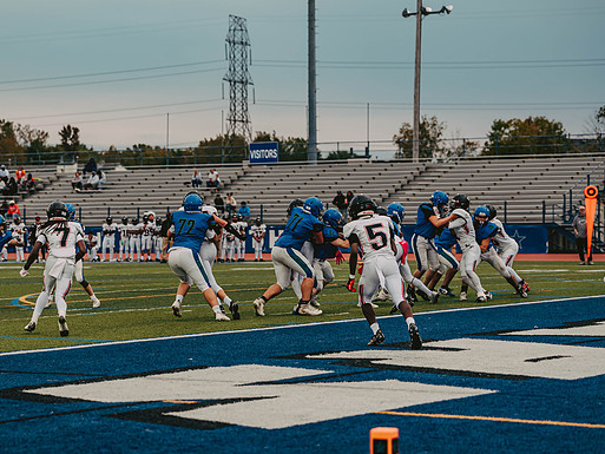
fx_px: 2045
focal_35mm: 117
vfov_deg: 12.7
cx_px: 221
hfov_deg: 16.8
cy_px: 227
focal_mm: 95
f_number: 3.2
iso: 800
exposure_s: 1/500
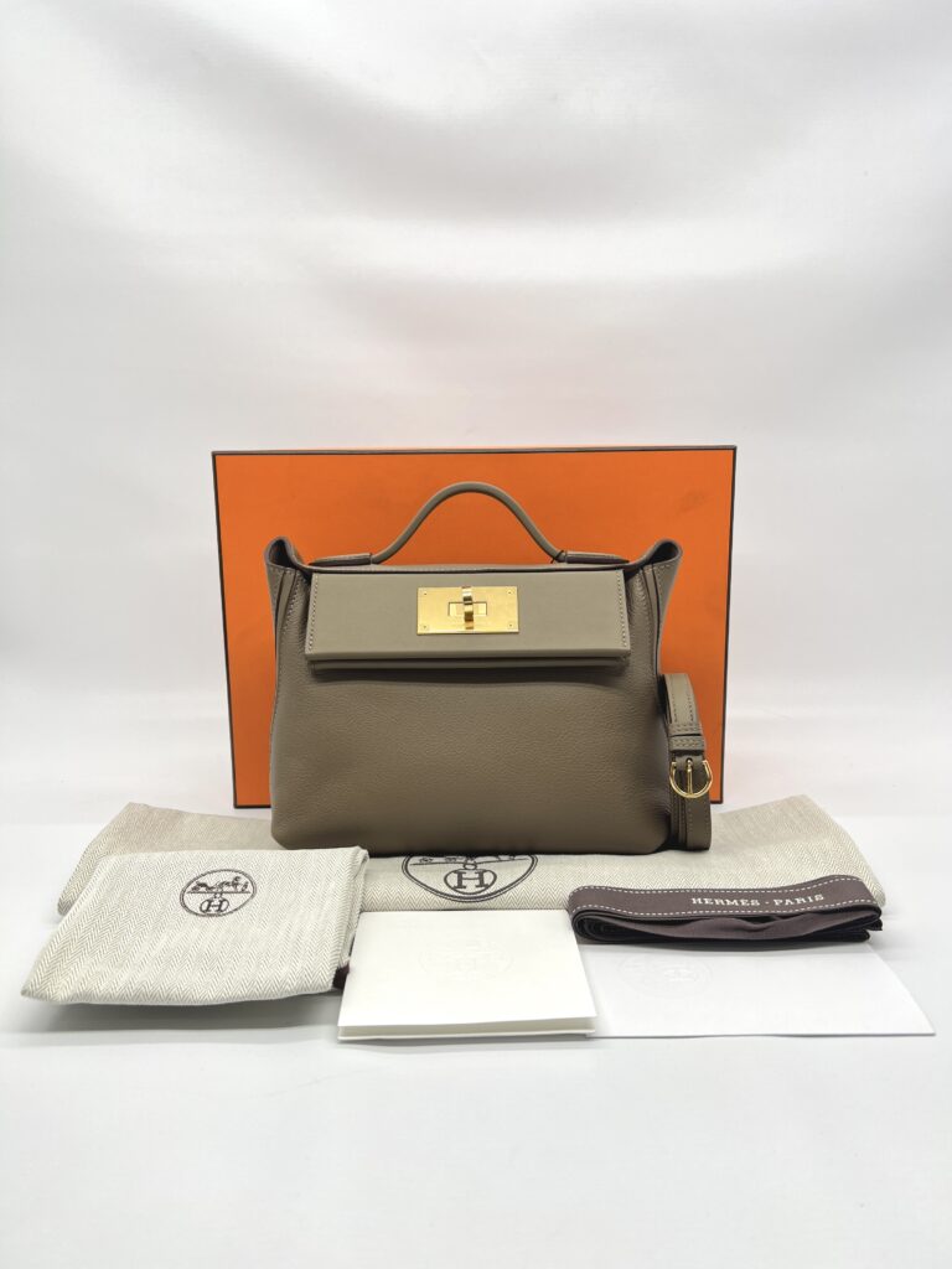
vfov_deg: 67.3
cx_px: 476
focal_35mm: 26
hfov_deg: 53.1
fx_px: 953
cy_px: 634
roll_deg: -0.1
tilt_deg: -9.6
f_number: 1.5
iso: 32
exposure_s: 1/128
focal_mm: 5.7
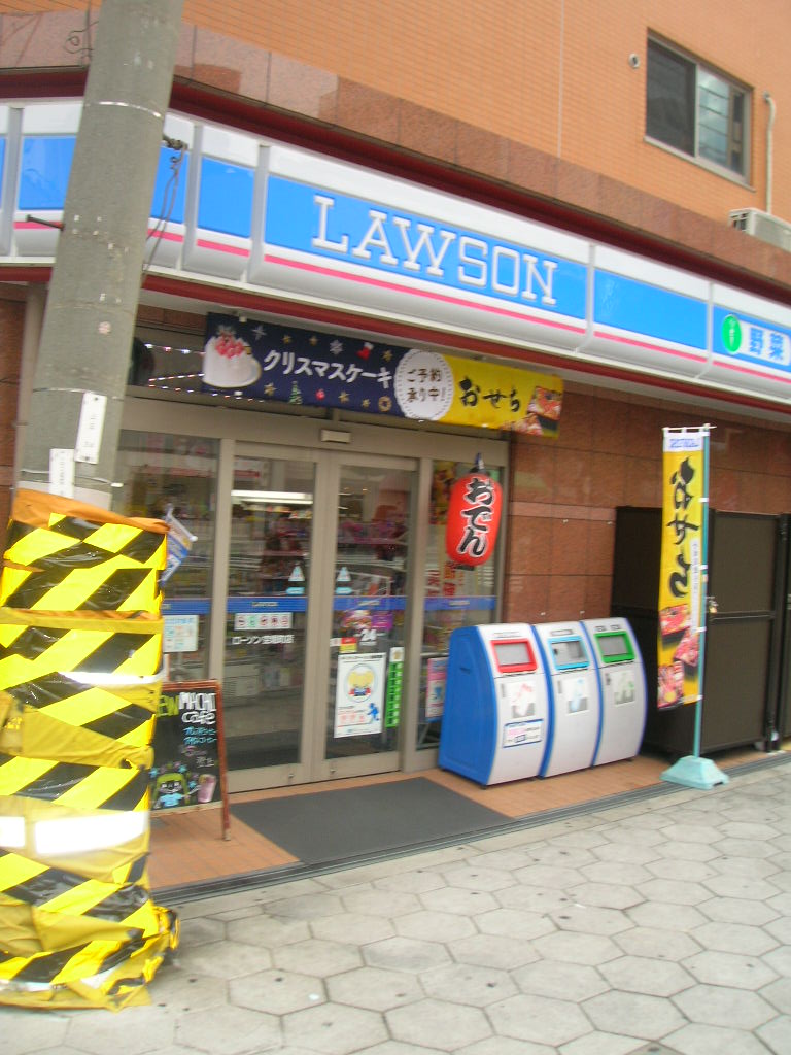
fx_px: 1036
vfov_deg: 54.0
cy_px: 528
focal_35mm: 34
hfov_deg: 41.8
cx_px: 396
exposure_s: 1/30.5
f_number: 4.9
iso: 50
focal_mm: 5.7
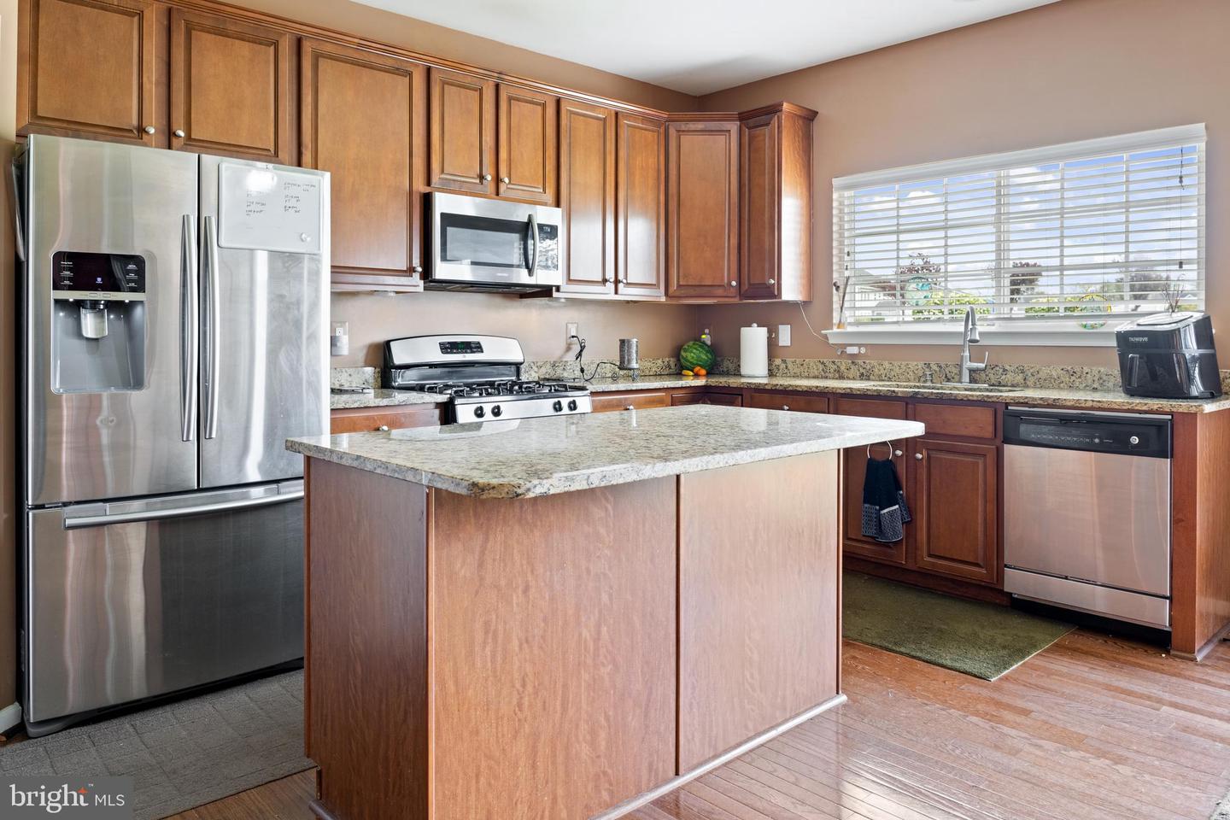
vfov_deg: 53.1
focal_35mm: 24
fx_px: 820
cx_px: 615
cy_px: 410
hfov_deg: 73.7
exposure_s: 1/3
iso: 640
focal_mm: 24
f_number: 7.1
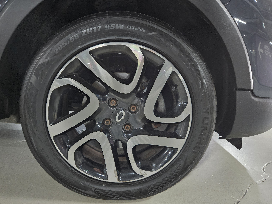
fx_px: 196
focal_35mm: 25
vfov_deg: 54.9
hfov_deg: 69.4
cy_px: 102
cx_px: 130
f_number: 1.8
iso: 640
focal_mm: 5.4
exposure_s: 1/40
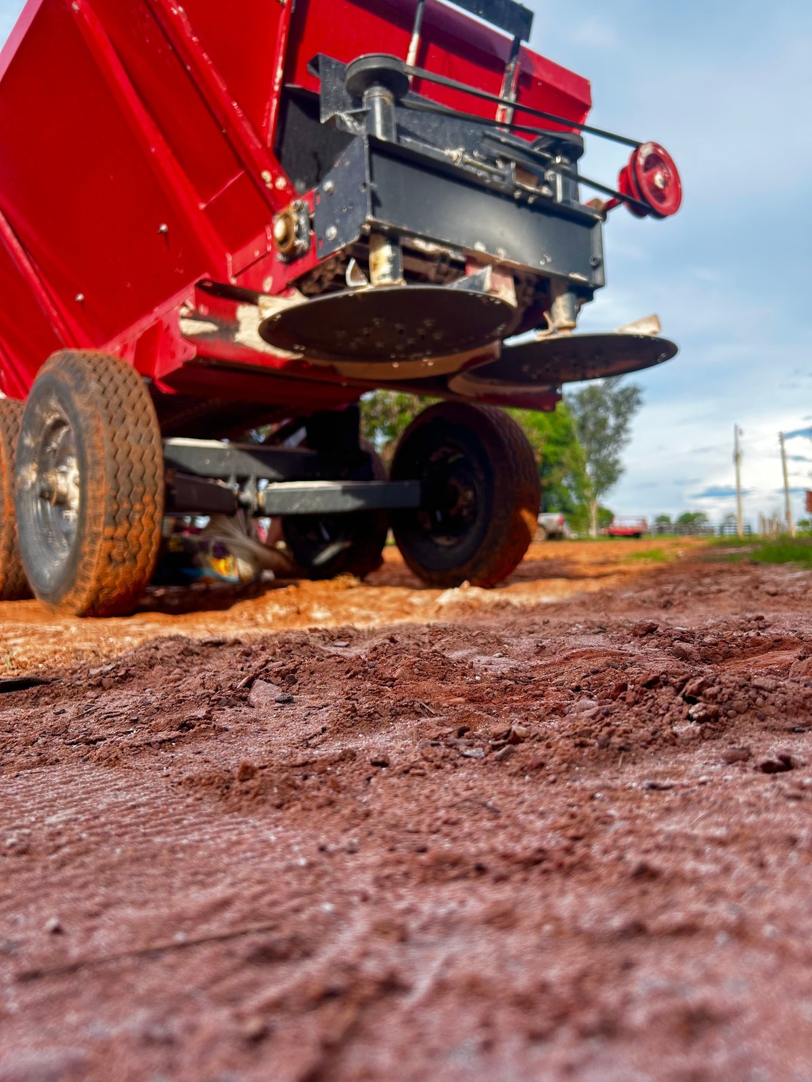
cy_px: 541
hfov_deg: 53.1
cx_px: 406
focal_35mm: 26
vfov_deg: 67.3
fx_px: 813
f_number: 1.5
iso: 50
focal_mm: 5.7
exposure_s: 1/597
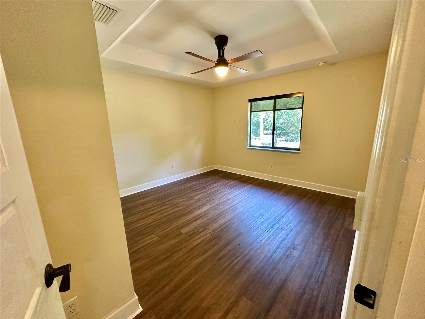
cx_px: 212
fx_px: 172
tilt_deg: -11.3
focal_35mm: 14
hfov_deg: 102.1
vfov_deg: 85.7
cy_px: 160
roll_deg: +1.3
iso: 400
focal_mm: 2.22
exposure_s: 1/60
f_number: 2.2
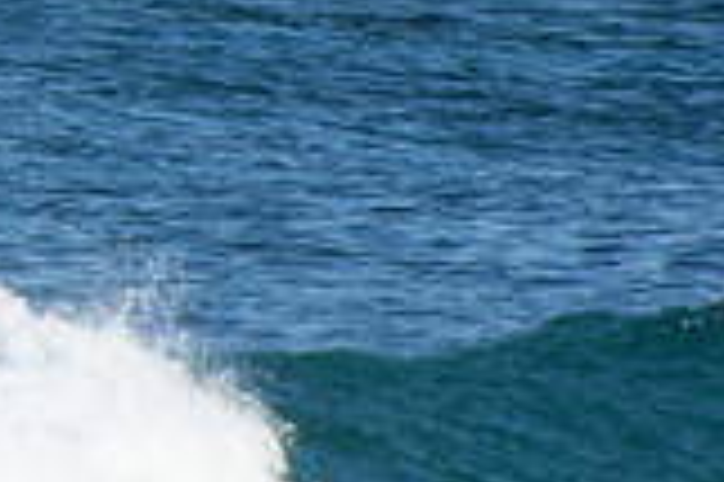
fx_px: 43476
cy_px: -264
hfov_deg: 1.0
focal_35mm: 2164
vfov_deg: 0.6
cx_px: -450
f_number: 5.6
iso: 280
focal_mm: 400
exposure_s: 1/1250
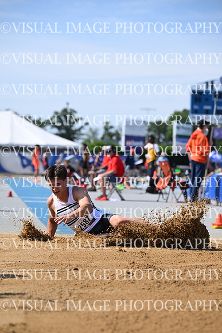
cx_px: 111
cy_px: 166
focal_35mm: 110
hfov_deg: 12.5
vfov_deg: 18.6
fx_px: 1017
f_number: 3.5
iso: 500
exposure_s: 1/6400
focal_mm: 110
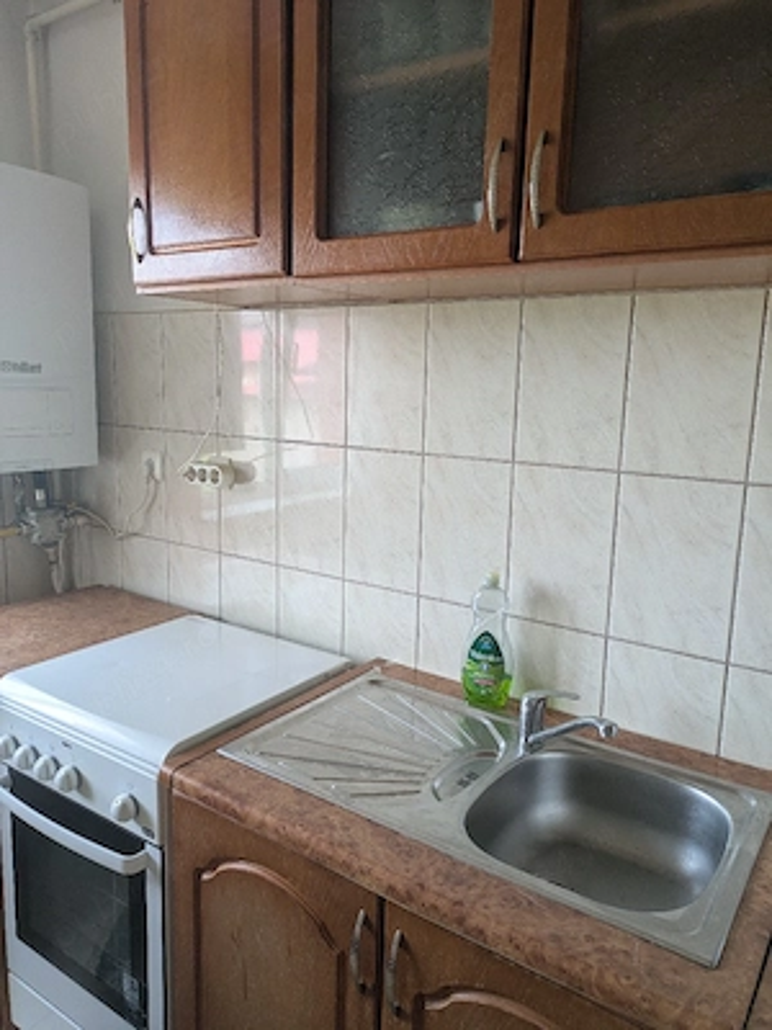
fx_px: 743
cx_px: 386
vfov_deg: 69.4
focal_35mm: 25
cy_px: 515
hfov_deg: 54.9
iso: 148
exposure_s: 1/100
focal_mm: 5.43
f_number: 1.89
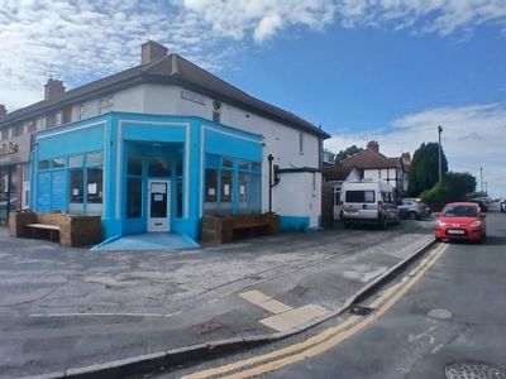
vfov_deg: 74.7
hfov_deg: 91.0
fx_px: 248
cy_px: 190
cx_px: 253
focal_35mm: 17
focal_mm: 1.4
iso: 50
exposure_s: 1/2304
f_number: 2.2
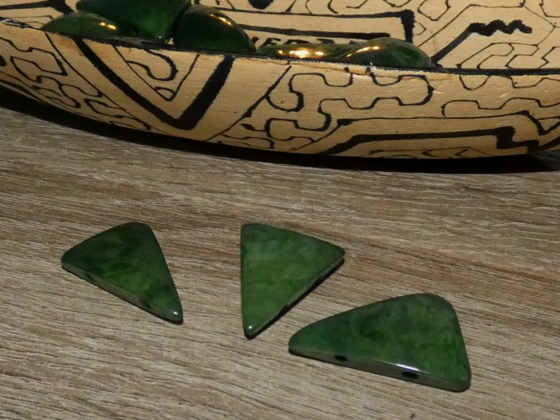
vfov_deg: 58.9
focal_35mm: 23
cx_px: 240
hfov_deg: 73.5
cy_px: 220
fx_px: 372
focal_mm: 3.6
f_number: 2.8
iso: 800
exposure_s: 1/60
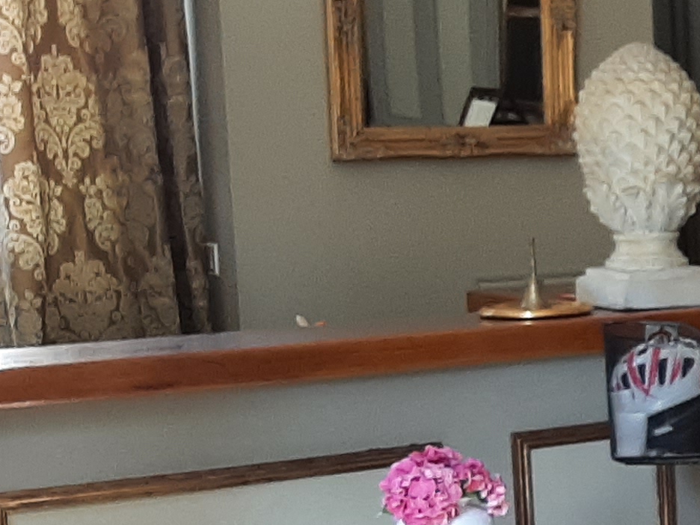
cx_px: 1304
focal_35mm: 112
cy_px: 359
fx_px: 2265
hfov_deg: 15.0
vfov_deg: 13.2
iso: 64
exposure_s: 1/50
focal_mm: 3.93
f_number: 1.7
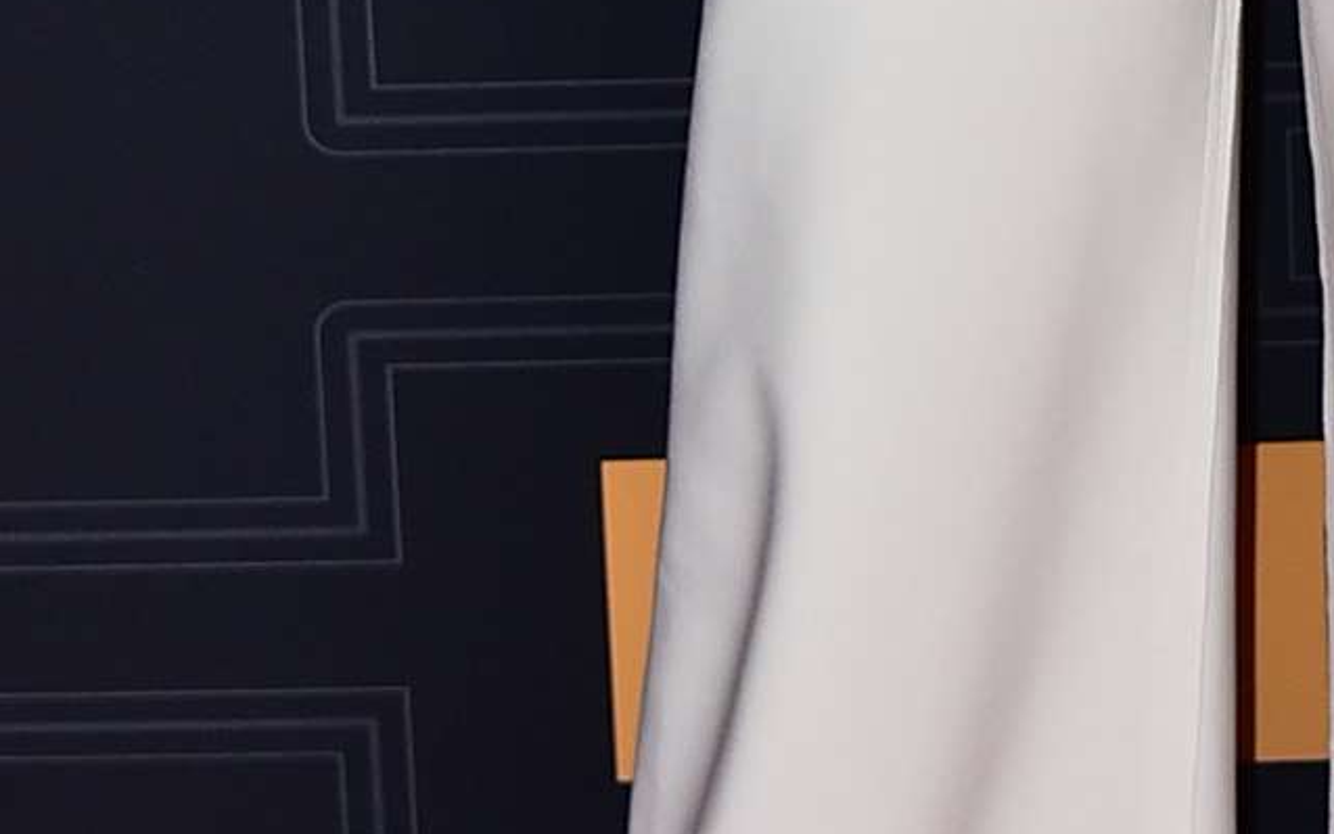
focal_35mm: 230
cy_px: -638
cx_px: 1254
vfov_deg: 5.6
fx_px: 8363
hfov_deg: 9.1
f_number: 5.6
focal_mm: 48
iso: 800
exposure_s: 1/200
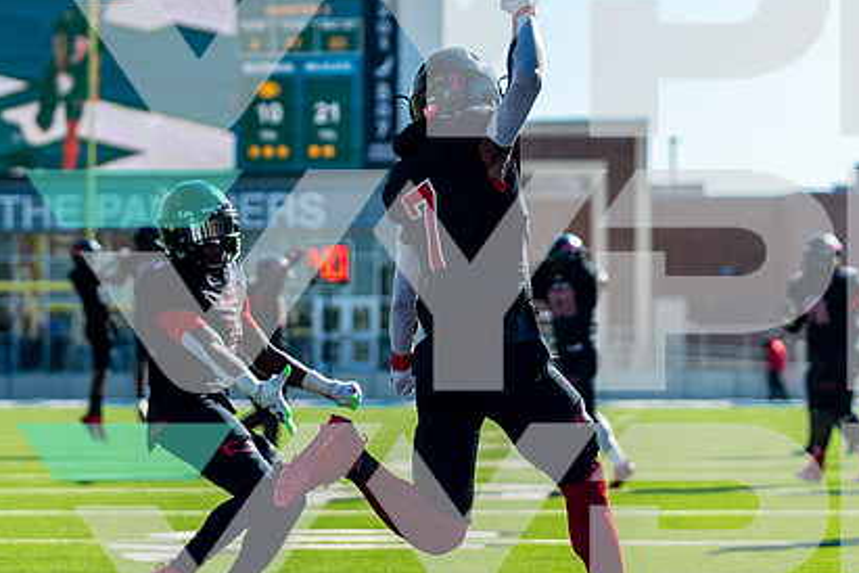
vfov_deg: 7.7
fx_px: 4271
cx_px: 504
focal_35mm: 179
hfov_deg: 11.5
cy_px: 204
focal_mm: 94
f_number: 3.2
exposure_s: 1/2000
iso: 400
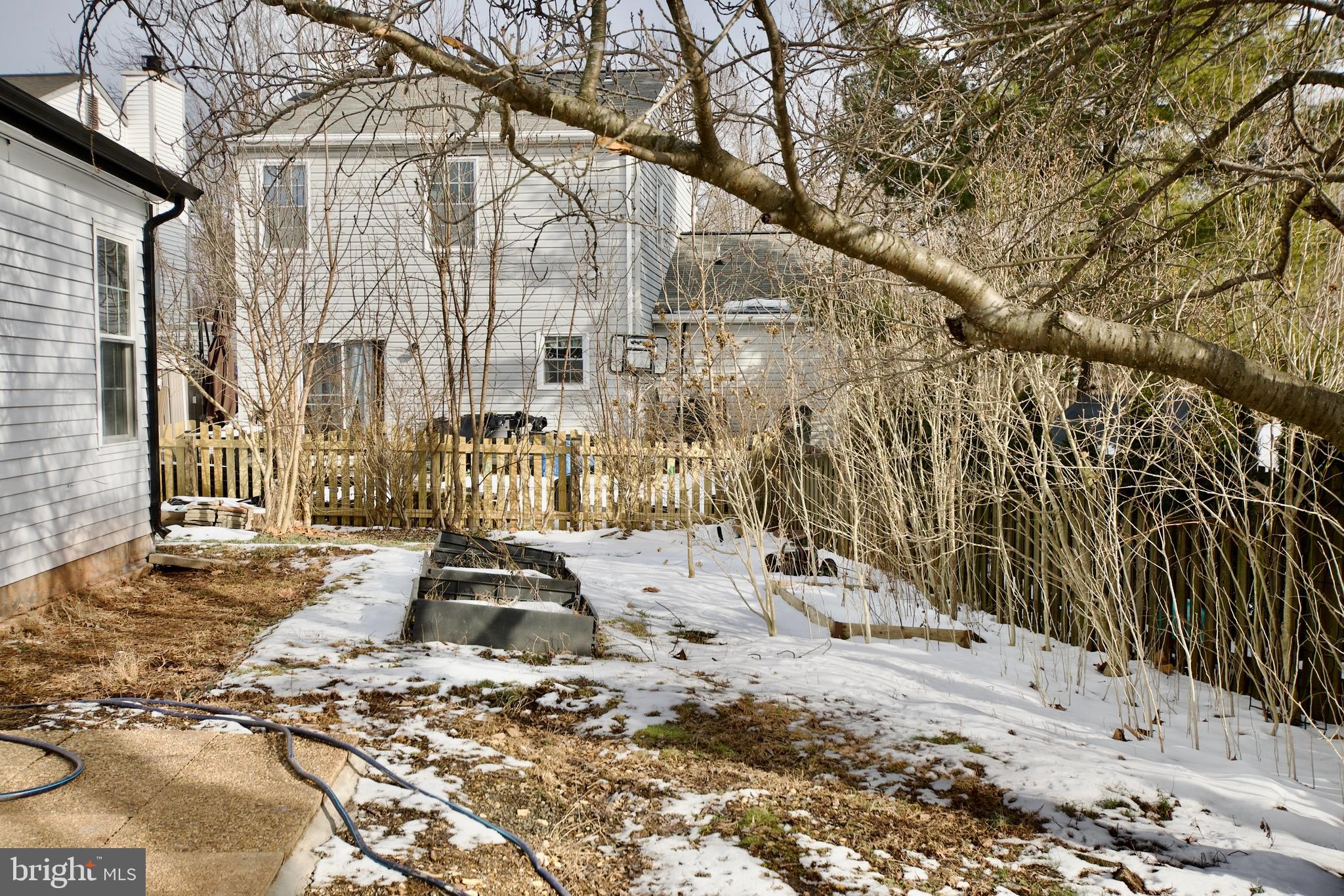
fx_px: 1344
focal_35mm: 36
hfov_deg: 53.1
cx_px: 672
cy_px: 448
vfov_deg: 36.9
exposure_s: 1/1000
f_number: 7.1
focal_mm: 24
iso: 220
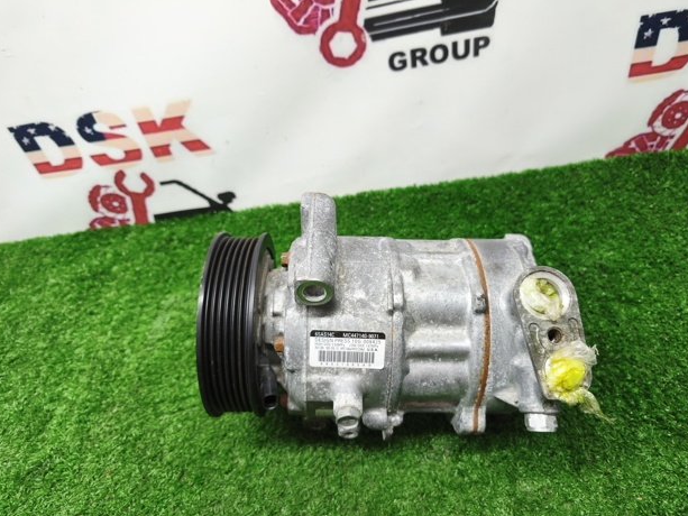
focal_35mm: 24
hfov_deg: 71.6
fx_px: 477
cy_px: 267
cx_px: 351
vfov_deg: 56.8
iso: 320
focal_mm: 5.35
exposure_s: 1/100
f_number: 1.7
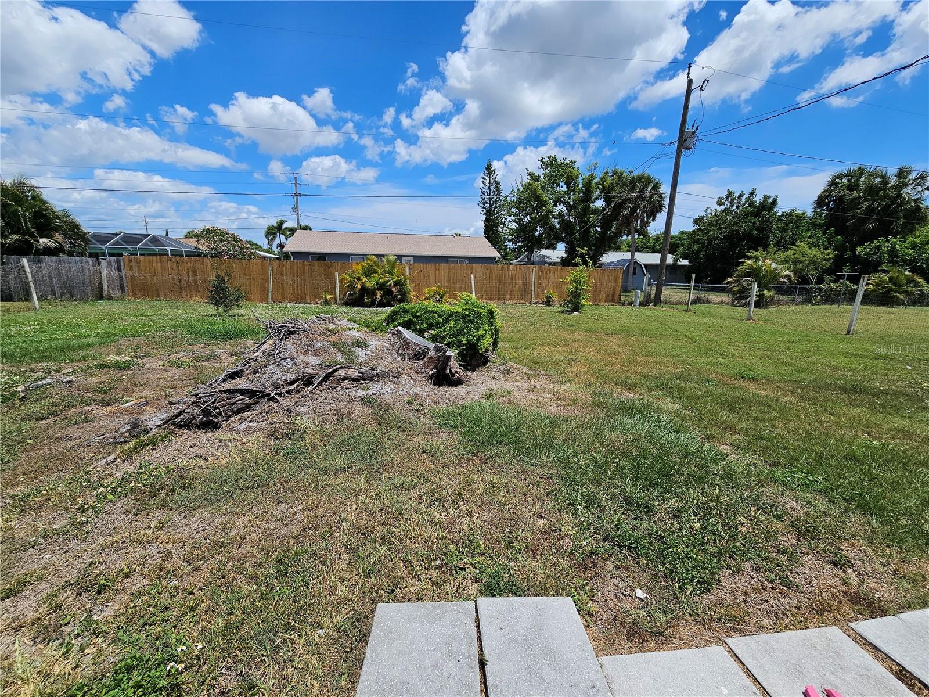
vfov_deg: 89.9
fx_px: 349
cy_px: 348
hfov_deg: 106.2
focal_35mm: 13
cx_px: 464
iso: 50
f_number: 2.2
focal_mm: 2.2
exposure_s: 1/3840
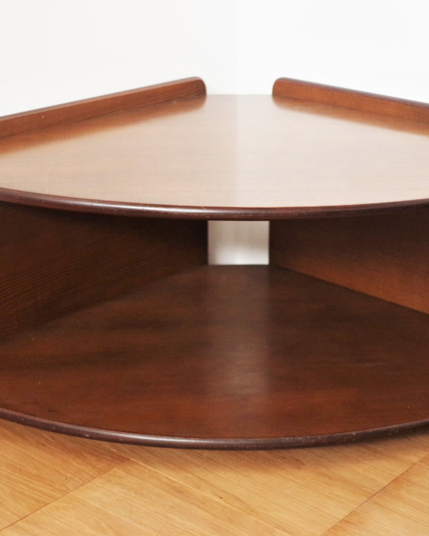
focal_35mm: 70
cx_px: 245
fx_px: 1111
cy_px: 268
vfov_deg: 27.1
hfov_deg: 21.8
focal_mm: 32.5
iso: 1600
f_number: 4
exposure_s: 1/60
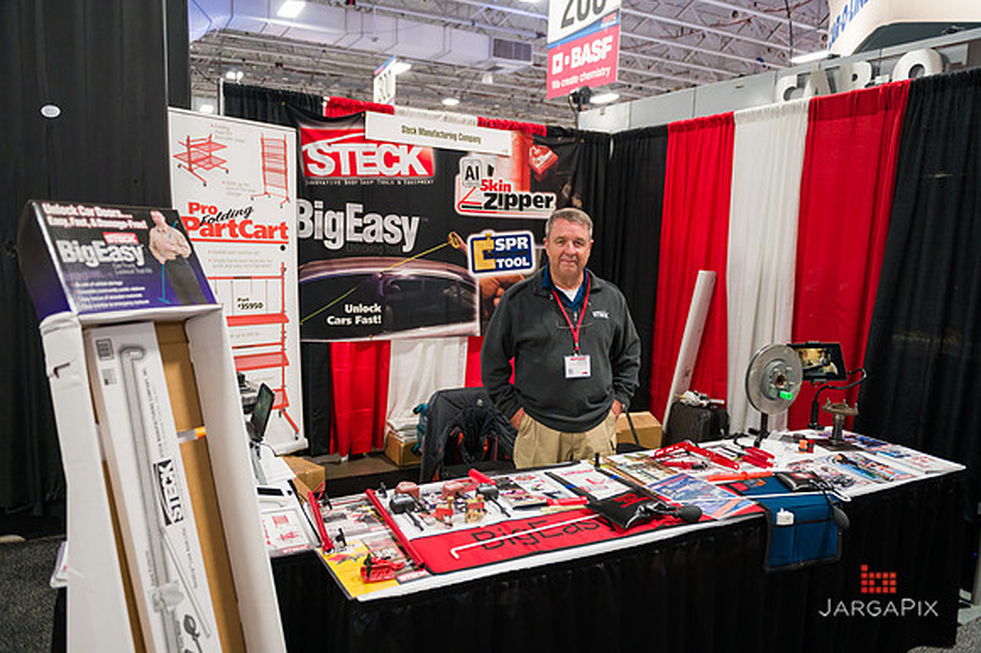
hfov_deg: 69.4
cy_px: 326
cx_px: 490
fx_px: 708
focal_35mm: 26
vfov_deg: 49.5
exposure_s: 1/250
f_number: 3.2
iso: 3200
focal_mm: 26
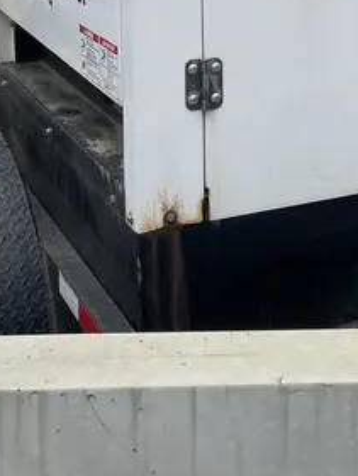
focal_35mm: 73
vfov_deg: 25.1
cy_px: -26
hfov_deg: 19.7
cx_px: 339
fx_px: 1006
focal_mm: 3.99
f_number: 1.8
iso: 20
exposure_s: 1/1429
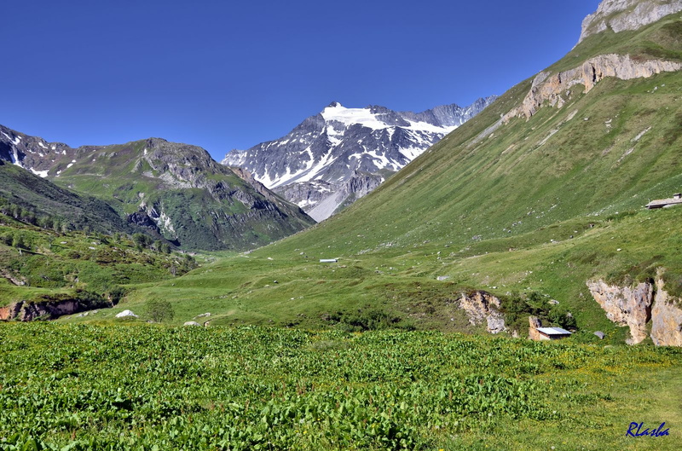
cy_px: 226
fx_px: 794
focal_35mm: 42
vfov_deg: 31.7
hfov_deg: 46.5
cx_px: 341
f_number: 6.7
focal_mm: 28
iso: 100
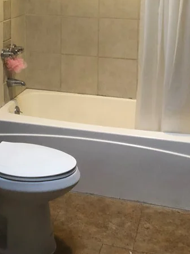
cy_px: -11
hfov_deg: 22.8
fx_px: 468
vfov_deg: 28.1
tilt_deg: -6.5
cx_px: 52
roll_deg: -1.0
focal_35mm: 64
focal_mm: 3.99
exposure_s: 1/15
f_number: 1.8
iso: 100
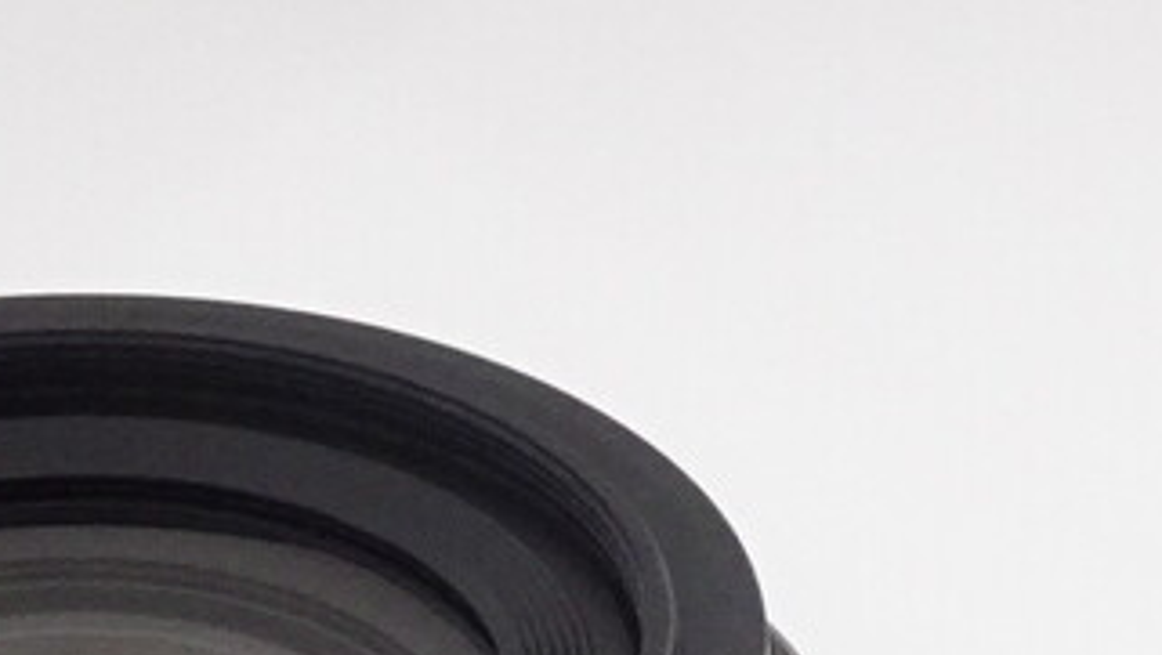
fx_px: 9156
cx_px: 152
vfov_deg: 4.0
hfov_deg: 7.2
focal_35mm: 297
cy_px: 1552
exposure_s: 1/80
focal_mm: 12.42
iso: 640
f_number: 5
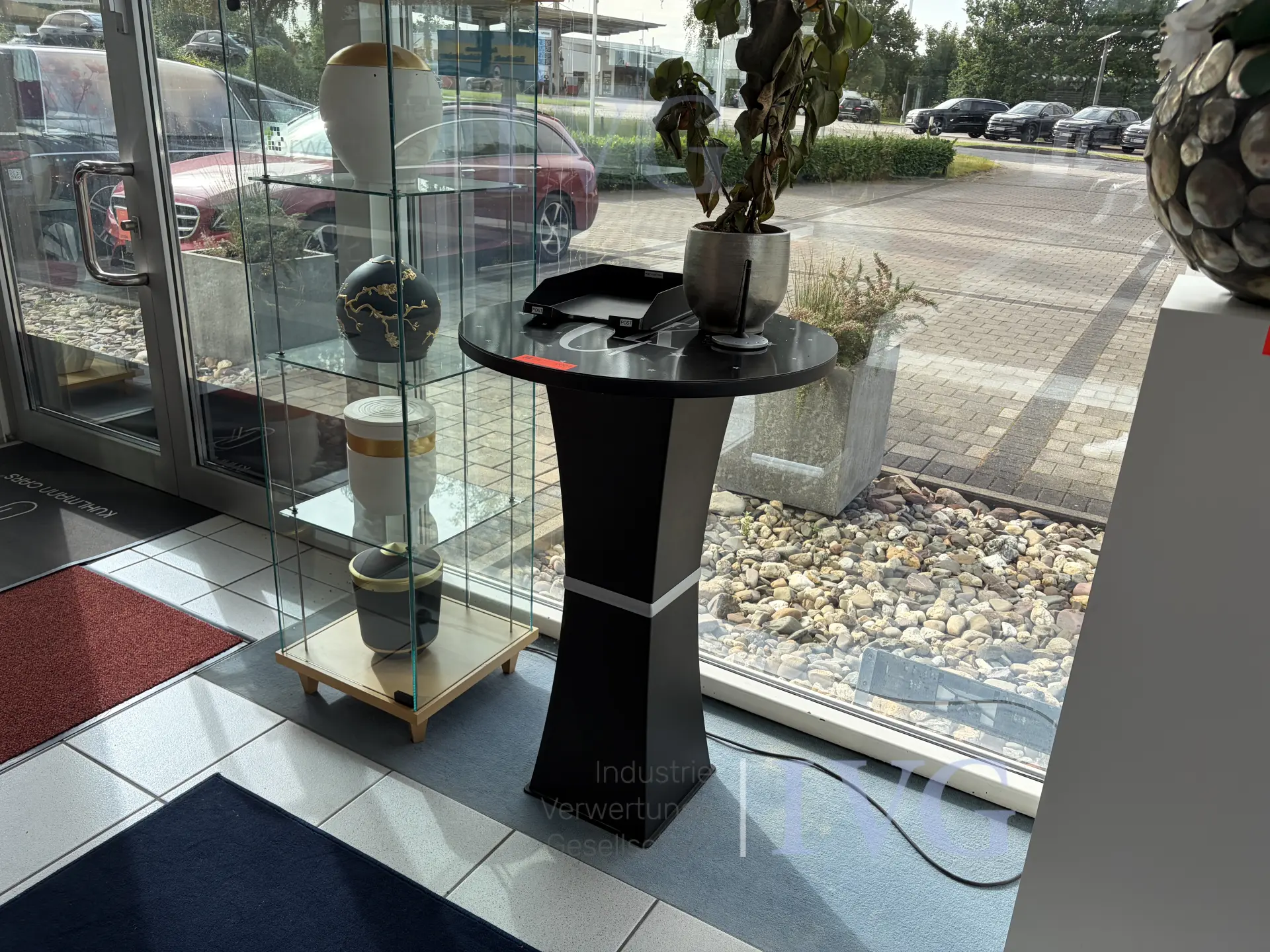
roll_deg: -1.8
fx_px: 954
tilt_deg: -18.9
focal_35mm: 26
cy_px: 476
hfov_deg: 67.3
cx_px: 635
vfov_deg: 53.1
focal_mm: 5.96
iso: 50
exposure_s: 1/660
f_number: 1.6
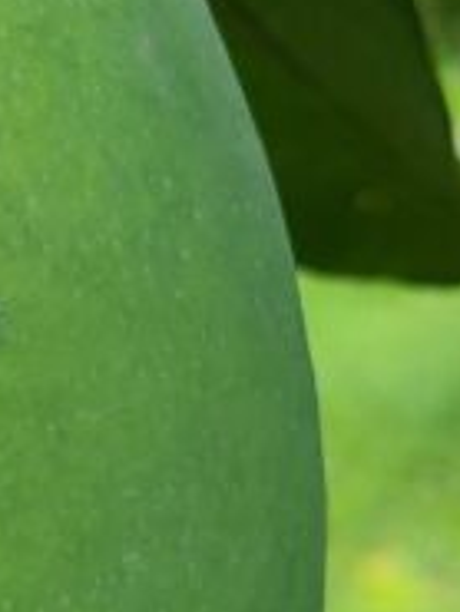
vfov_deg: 13.7
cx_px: -195
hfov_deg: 10.0
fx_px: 2548
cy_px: 404
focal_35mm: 144
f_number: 1.8
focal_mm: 5.4
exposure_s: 1/463
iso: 40
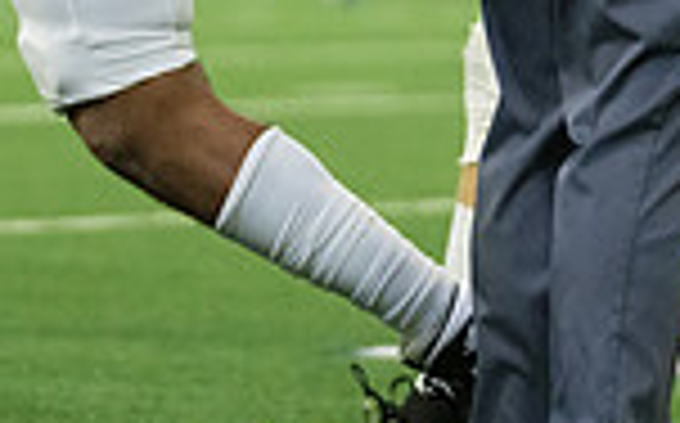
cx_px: -5
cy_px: -403
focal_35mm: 404
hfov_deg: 5.2
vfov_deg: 3.2
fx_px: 7479
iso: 4000
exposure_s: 1/1250
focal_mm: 103
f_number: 2.8
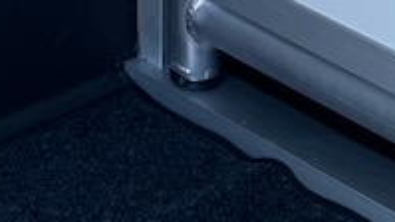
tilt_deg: -0.9
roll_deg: -1.1
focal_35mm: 182
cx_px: -183
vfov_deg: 5.1
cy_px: -967
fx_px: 1906
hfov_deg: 11.4
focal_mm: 5.1
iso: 50
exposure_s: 1/416
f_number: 1.6
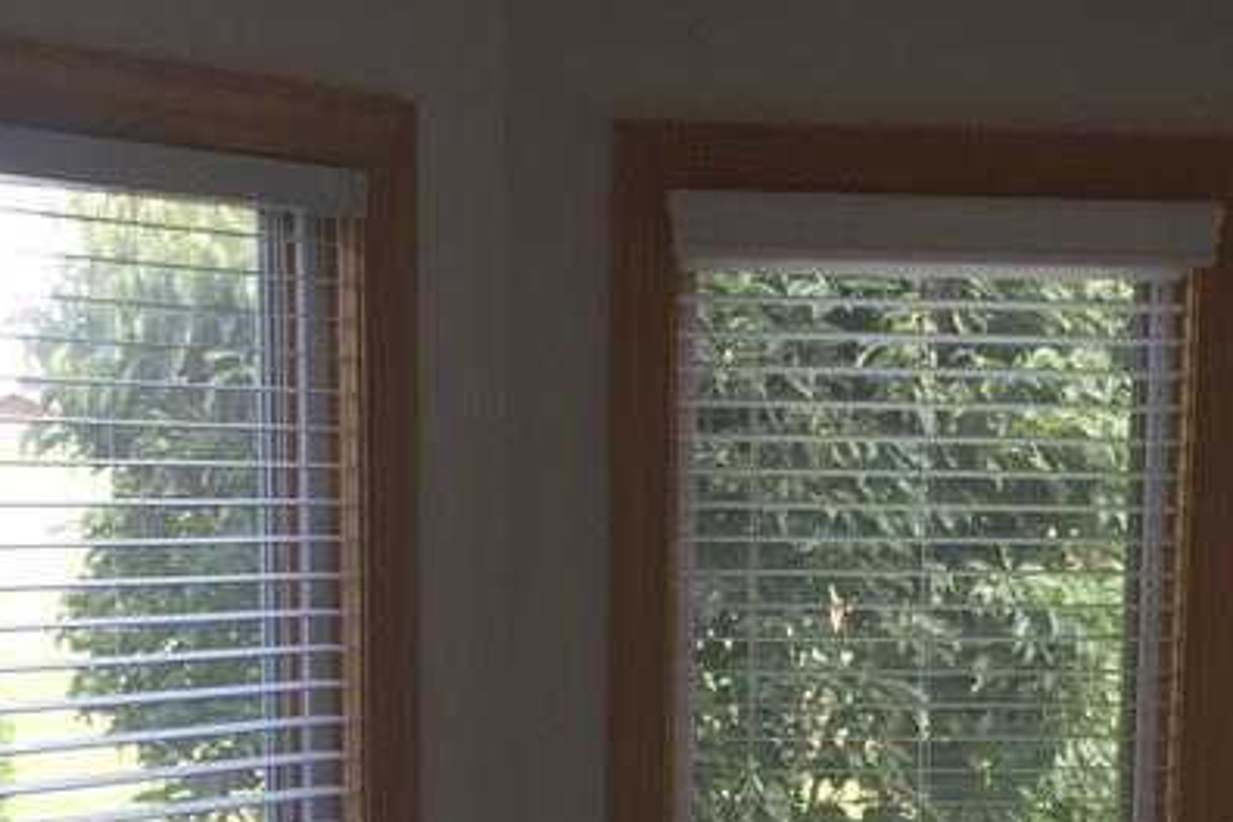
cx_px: 713
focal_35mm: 78
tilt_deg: -7.8
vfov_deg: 17.0
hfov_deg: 26.0
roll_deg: -1.3
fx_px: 2671
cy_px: 890
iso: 32
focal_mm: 4.15
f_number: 2.2
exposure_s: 1/60
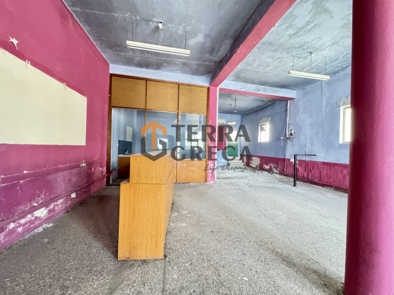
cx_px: 197
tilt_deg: +0.6
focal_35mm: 14
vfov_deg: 85.7
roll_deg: -1.8
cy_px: 148
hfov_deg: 102.1
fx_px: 159
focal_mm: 2.22
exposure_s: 1/60
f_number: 2.2
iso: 1000
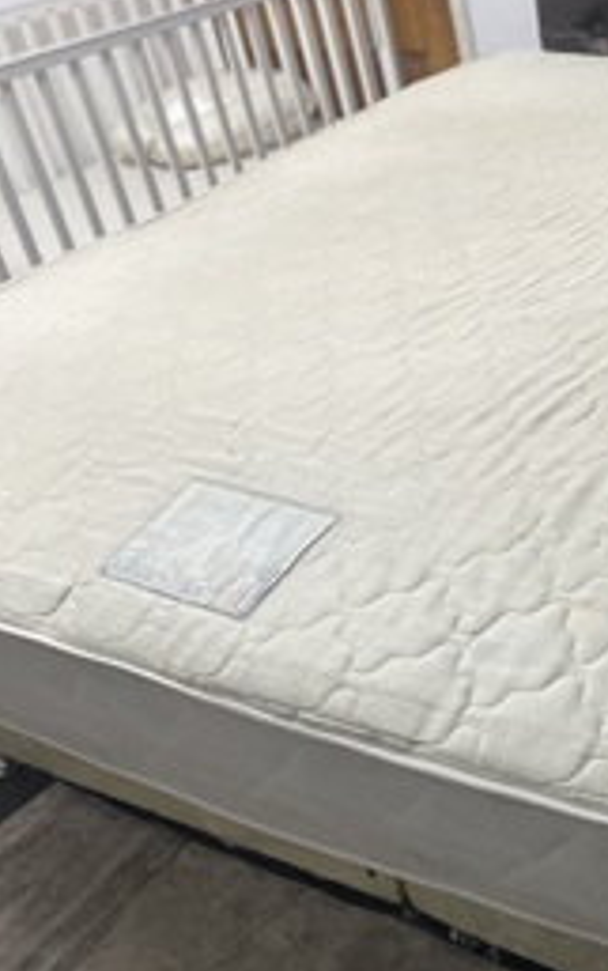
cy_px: 659
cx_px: 644
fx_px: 1297
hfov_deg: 24.8
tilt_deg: -34.2
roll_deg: +10.2
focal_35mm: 49
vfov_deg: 40.4
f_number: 1.8
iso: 400
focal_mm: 4.25
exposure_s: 1/60
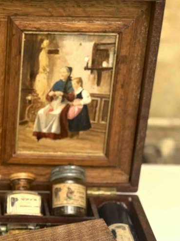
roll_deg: -0.5
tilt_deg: -29.9
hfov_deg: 12.5
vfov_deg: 16.8
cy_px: 198
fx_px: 805
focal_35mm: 116
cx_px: -17
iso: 125
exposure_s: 1/50
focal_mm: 6.76
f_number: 1.78
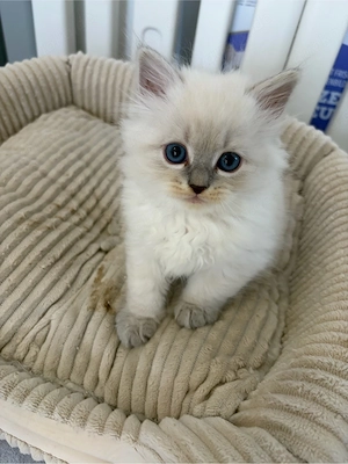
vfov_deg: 67.3
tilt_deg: -45.8
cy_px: 232
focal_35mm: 26
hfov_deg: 53.1
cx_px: 174
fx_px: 349
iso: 160
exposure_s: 1/60
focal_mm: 5.96
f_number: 1.6
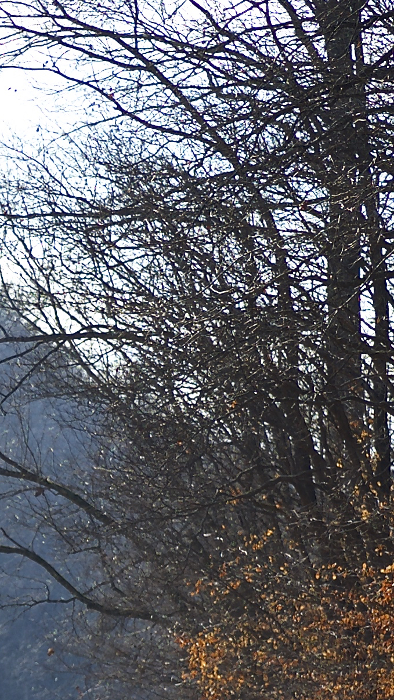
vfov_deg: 5.8
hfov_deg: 3.3
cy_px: 648
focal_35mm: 369
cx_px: -265
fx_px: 6853
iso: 200
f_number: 2.8
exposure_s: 1/2500
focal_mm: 100
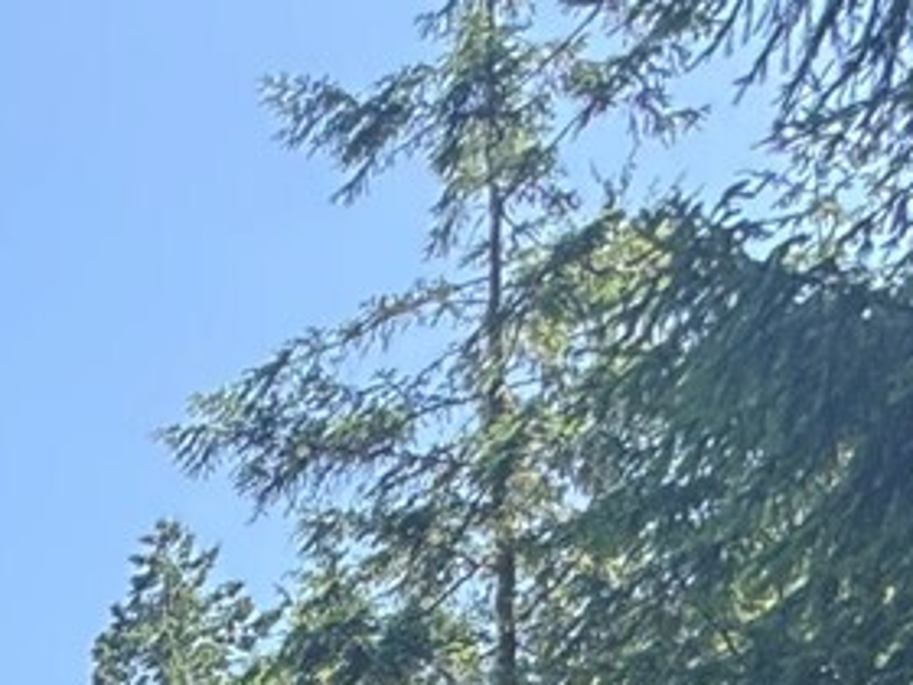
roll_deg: -1.1
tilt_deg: +1.5
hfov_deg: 18.2
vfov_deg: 12.5
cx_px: -815
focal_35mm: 80
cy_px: 1827
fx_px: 2110
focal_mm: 2.22
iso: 40
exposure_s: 1/343
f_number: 2.2
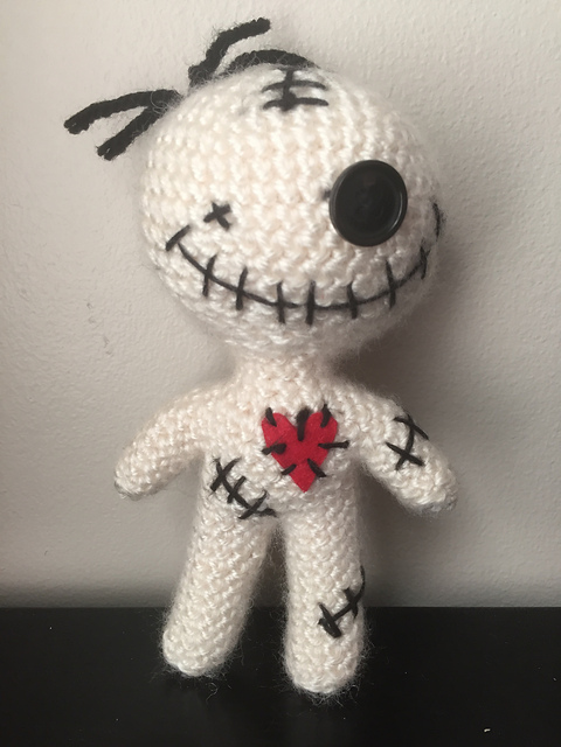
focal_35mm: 29
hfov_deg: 48.2
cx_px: 280
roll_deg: +0.0
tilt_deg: -18.5
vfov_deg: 61.7
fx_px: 627
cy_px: 374
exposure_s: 1/30
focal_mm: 4.15
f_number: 2.2
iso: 64
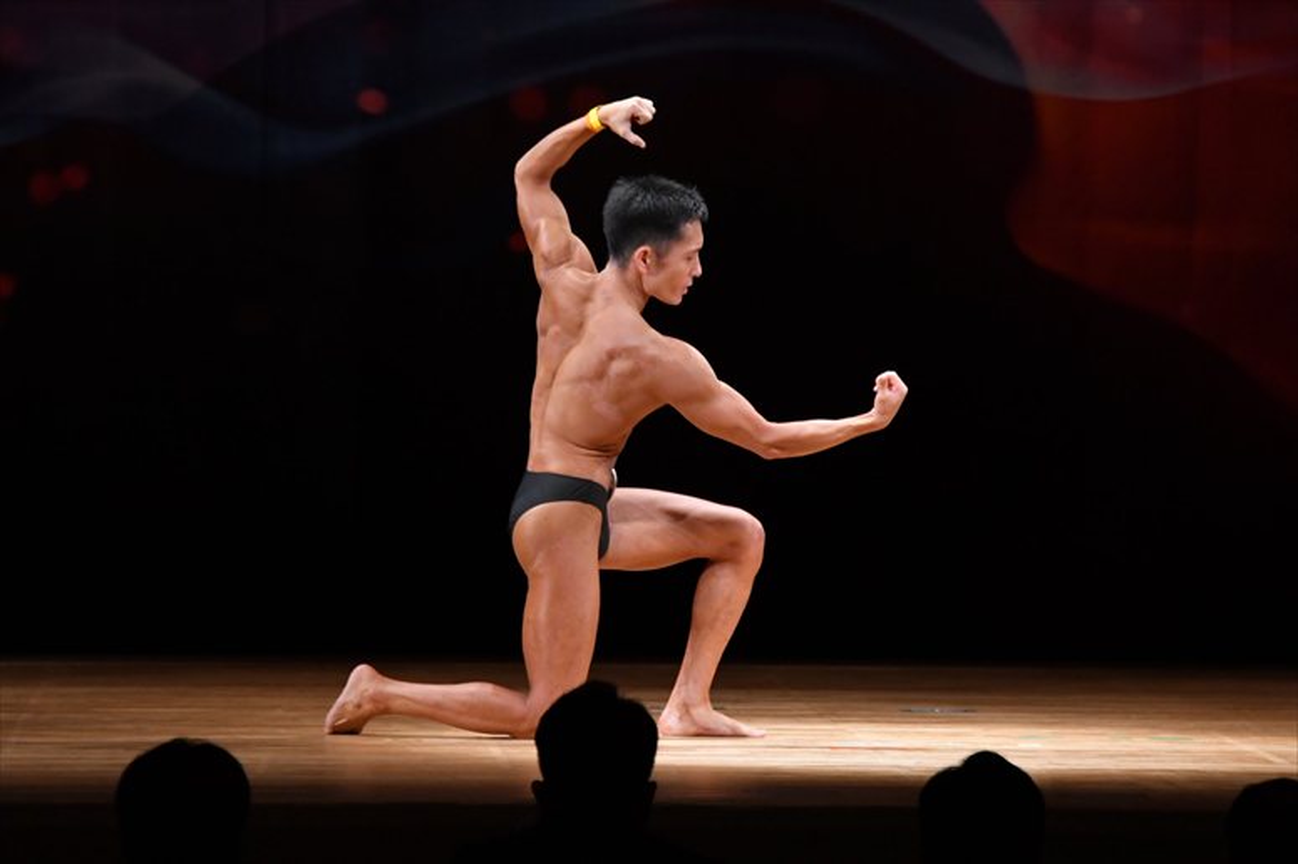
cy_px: 432
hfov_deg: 8.1
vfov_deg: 5.4
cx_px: 649
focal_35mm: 255
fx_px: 9190
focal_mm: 170
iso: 3200
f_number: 5.6
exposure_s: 1/400
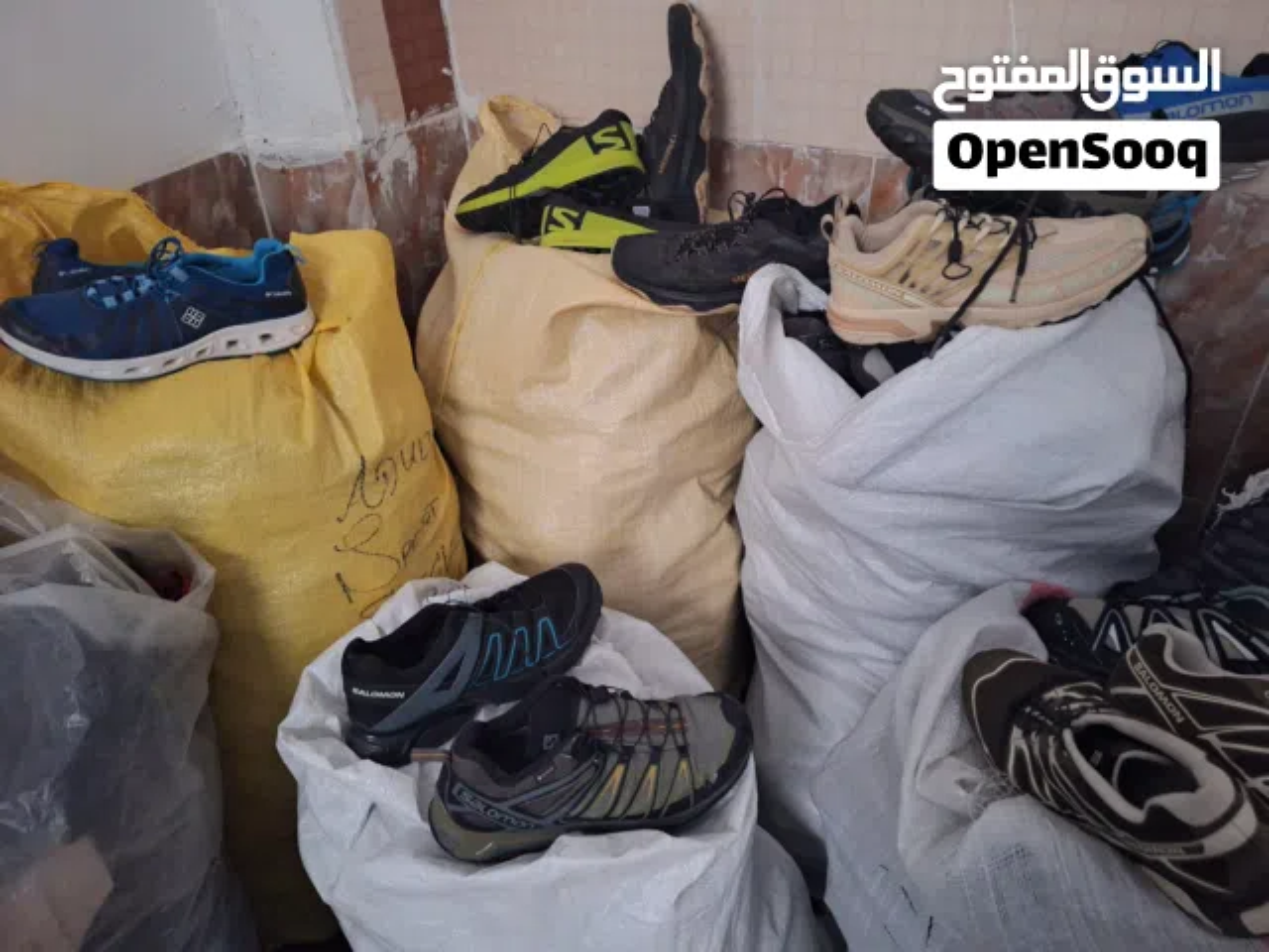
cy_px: 476
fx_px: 843
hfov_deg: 73.9
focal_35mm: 23
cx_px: 634
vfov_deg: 58.9
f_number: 1.8
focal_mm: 5.54
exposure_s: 1/8
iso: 1600
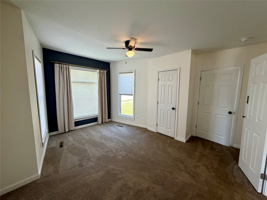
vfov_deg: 85.7
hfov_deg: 102.1
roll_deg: -0.5
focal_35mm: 14
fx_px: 108
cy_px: 100
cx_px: 134
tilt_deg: -5.6
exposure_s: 1/121
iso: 200
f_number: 2.2
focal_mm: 2.22
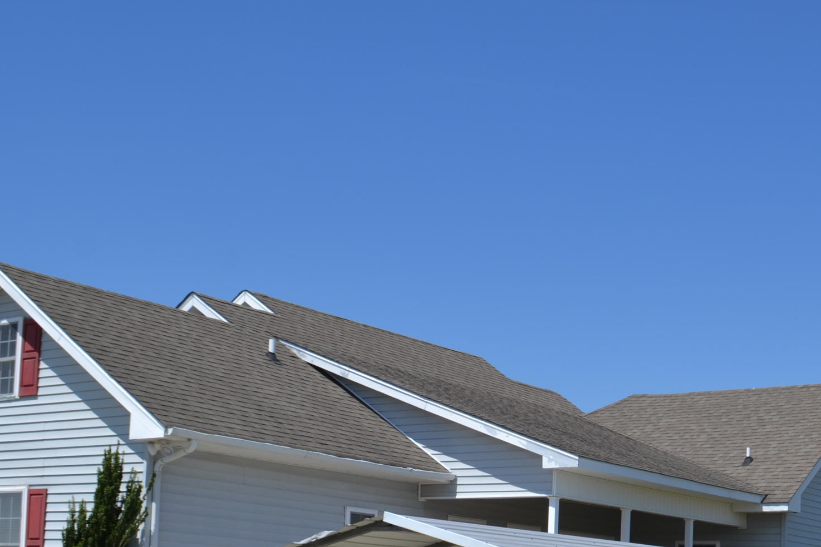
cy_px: 553
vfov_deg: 21.5
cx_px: 578
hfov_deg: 32.5
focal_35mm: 61
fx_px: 1391
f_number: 9
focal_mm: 20
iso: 100
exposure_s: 1/320
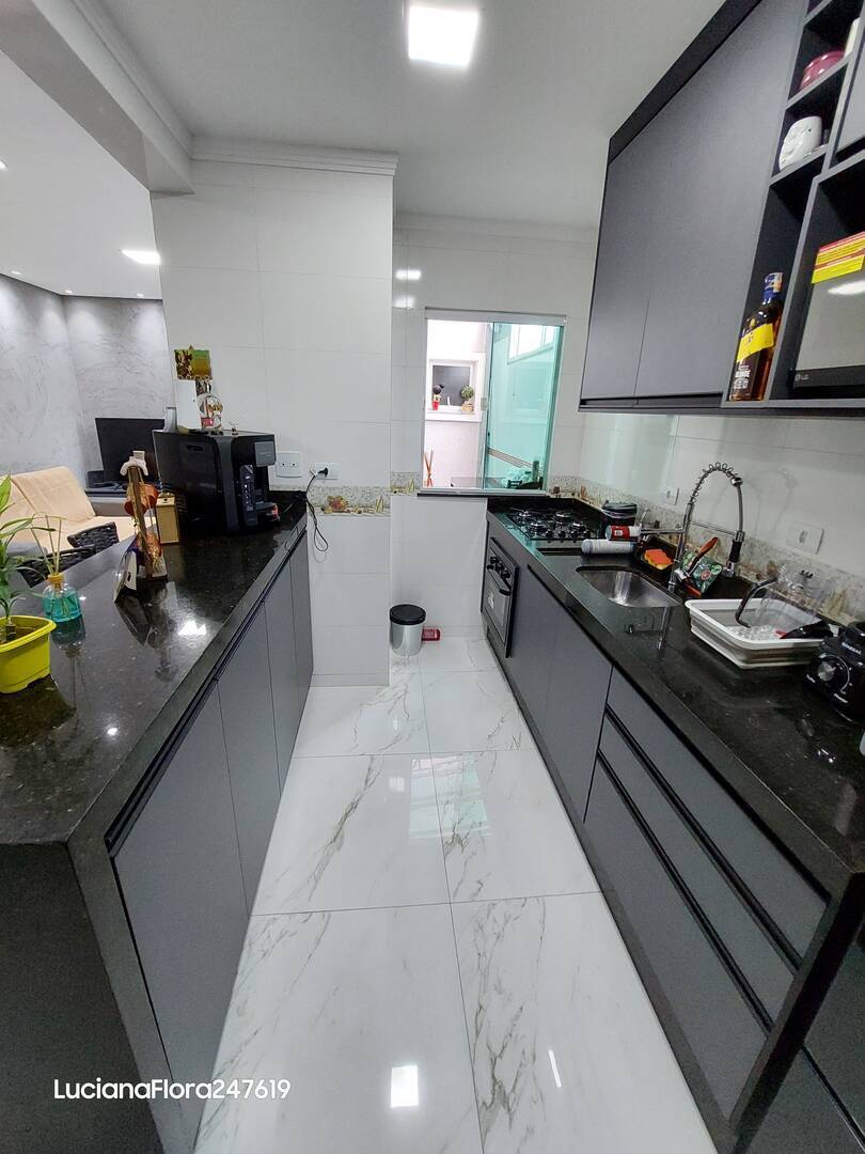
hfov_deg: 89.9
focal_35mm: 13
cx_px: 432
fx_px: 433
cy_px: 577
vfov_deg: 106.2
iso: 250
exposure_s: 1/50
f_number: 2.2
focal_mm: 1.74
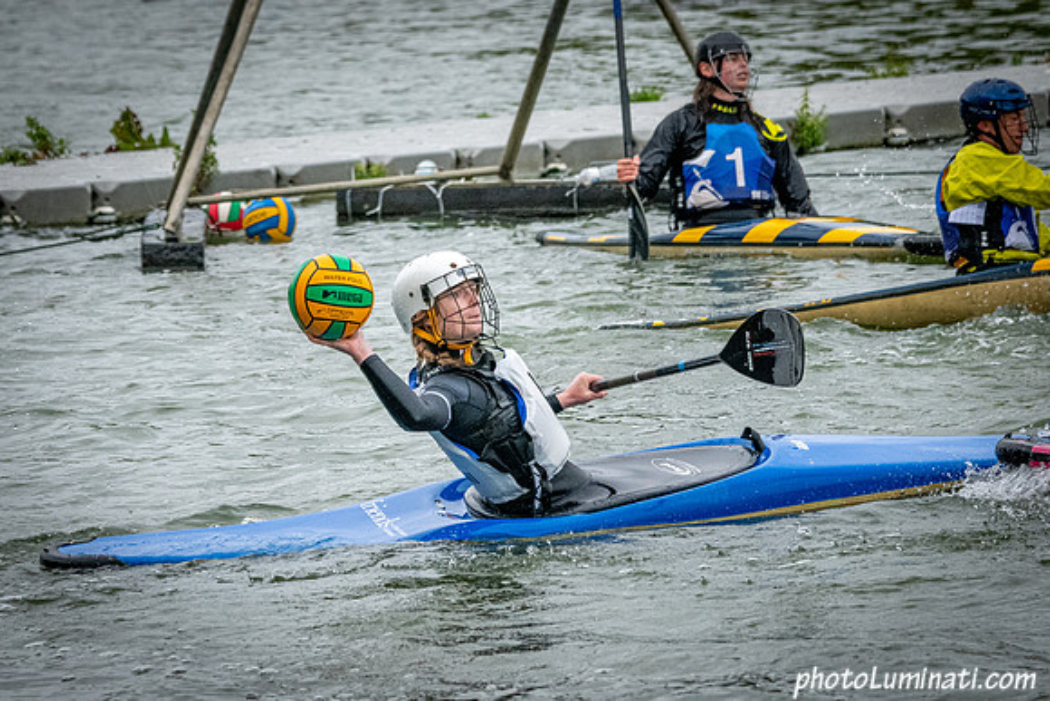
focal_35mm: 335
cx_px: 482
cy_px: 363
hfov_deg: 6.2
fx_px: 9758
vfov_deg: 4.1
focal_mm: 220
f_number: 8
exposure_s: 1/2500
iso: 3200
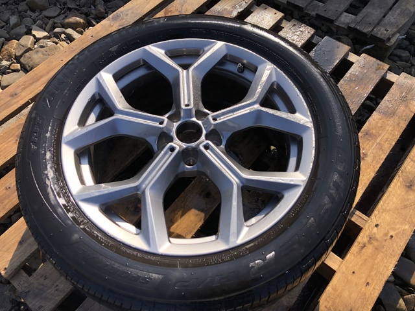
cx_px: 208
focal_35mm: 28
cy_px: 156
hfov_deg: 63.4
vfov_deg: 49.7
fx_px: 336
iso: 20
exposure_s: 1/906
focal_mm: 4
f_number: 1.8
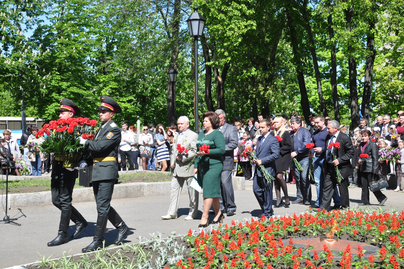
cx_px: 202
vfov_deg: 23.7
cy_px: 134
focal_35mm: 57
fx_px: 639
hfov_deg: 35.1
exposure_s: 1/320
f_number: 9
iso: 200
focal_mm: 38
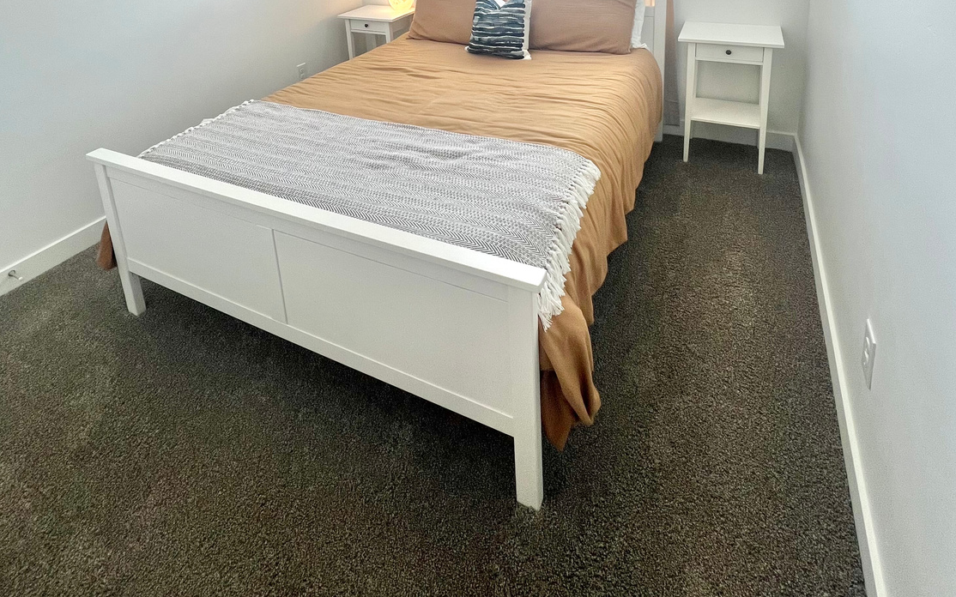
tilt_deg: -11.9
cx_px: 469
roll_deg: +3.8
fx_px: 495
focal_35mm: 19
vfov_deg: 51.5
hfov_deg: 88.0
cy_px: 17
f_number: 1.8
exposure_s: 1/120
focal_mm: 1.57
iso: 64
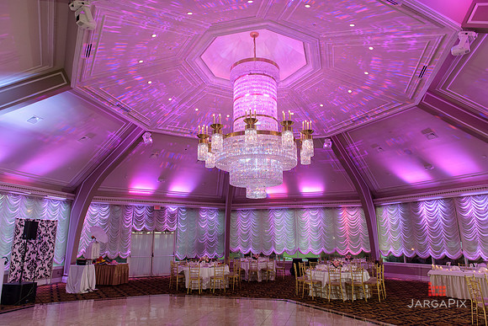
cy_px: 163
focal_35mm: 24
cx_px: 244
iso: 1250
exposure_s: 1/125
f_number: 3.2
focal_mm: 24
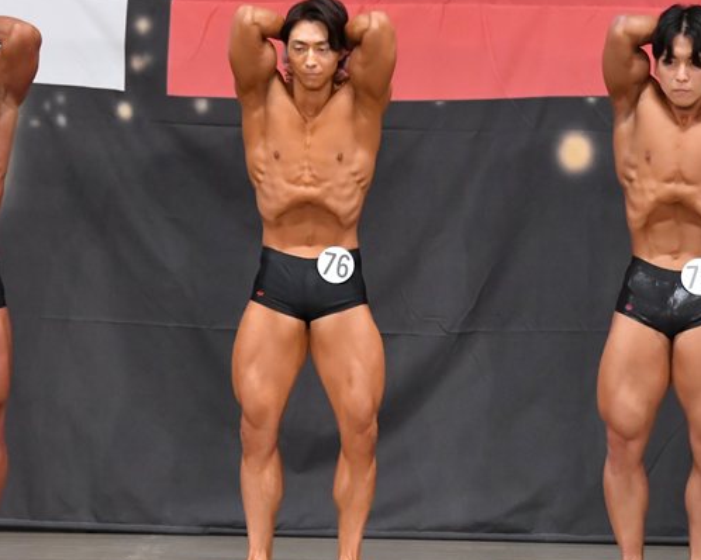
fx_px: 6574
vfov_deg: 4.9
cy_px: 288
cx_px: 316
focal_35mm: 317
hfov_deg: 6.1
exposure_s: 1/400
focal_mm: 145
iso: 6400
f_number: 5.6
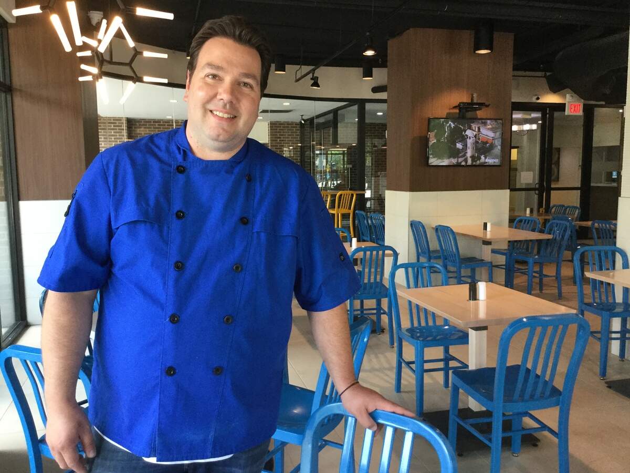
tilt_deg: -9.7
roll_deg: +0.1
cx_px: 315
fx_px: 564
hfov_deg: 58.4
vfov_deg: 45.4
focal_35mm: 31
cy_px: 236
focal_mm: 3.3
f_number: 2.4
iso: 50
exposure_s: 1/30
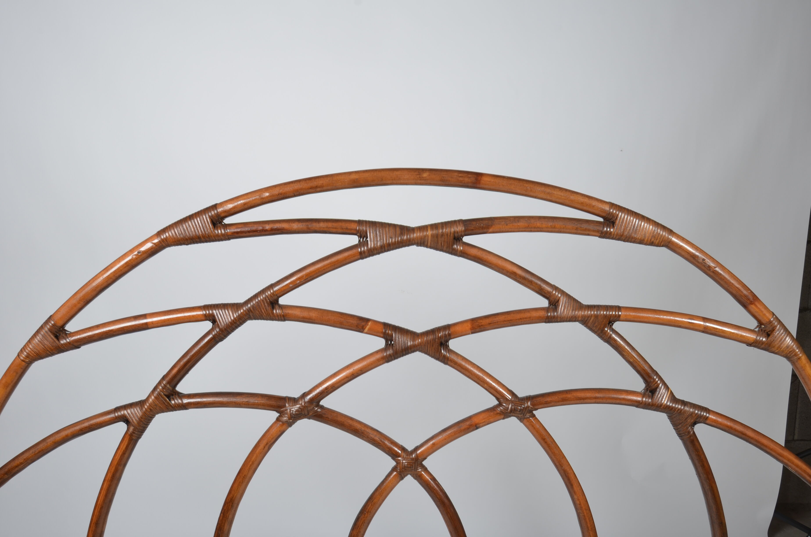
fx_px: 674
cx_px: 406
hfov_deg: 62.0
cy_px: 268
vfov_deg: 43.4
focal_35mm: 30
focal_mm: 20
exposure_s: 1/125
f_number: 11
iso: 100
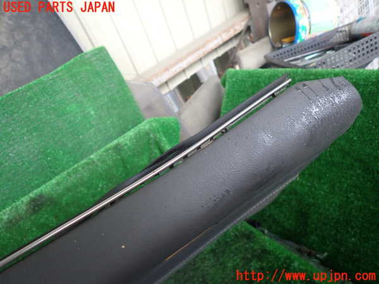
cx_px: 190
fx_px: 274
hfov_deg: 69.4
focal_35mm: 25
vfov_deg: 54.9
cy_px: 142
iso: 160
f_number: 2
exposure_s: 1/60
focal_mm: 4.5
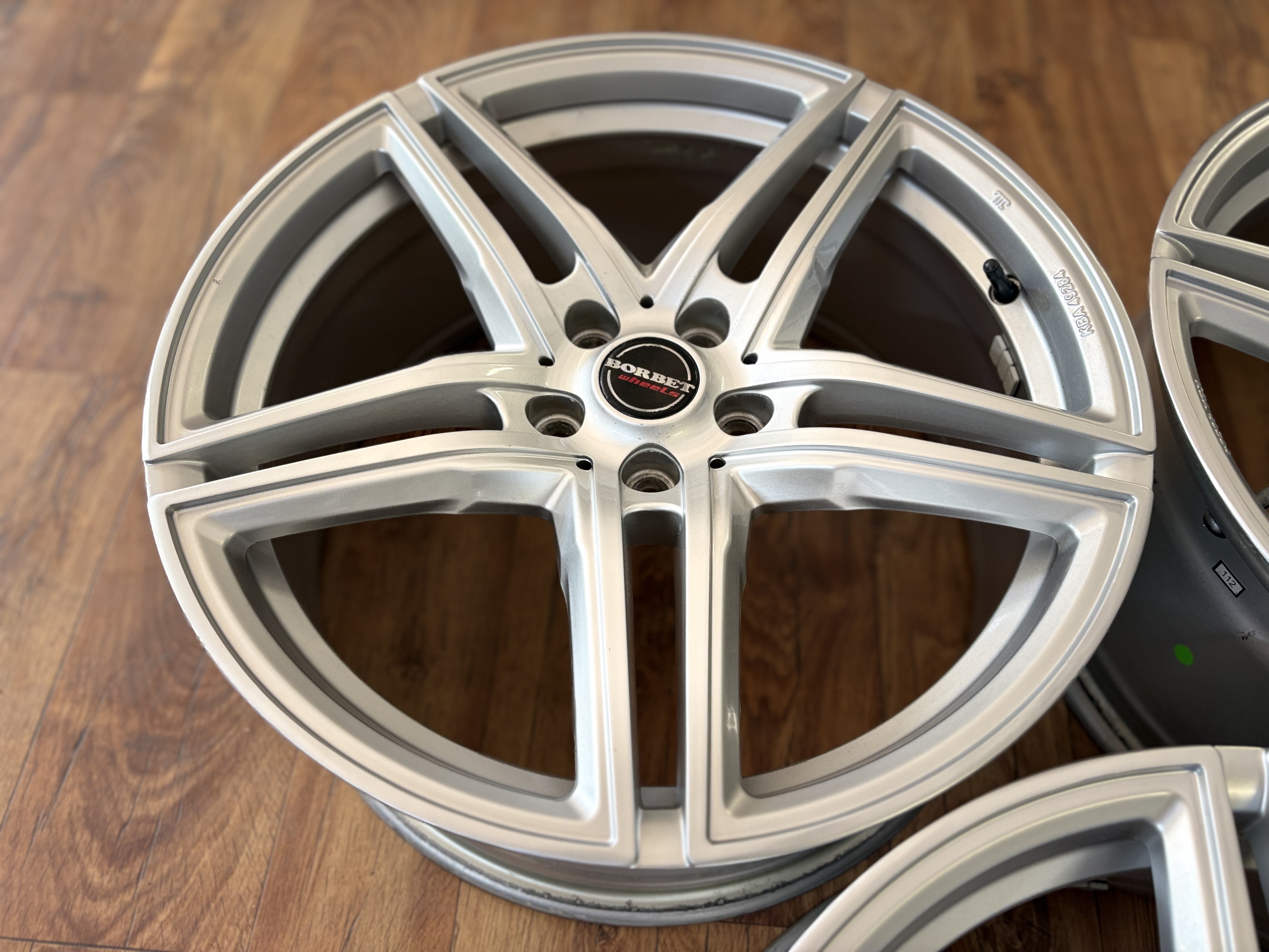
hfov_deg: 67.3
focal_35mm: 26
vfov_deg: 53.1
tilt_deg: -60.4
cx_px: 634
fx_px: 953
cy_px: 476
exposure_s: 1/121
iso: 125
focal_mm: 5.96
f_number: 1.6
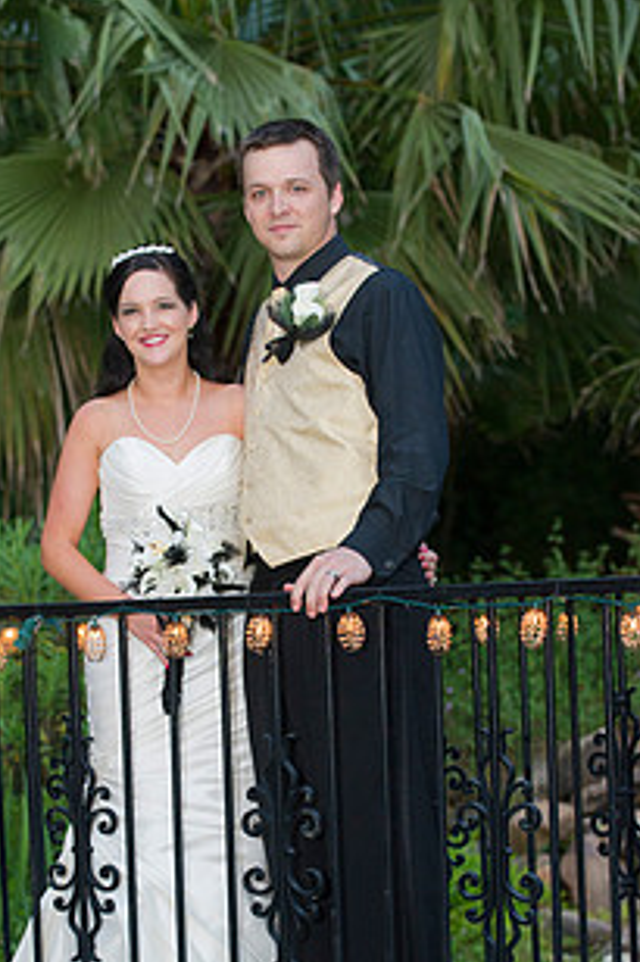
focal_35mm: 143
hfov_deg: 9.6
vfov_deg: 14.3
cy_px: 643
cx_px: 236
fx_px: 3817
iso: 1250
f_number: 3.5
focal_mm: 98
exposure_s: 1/160
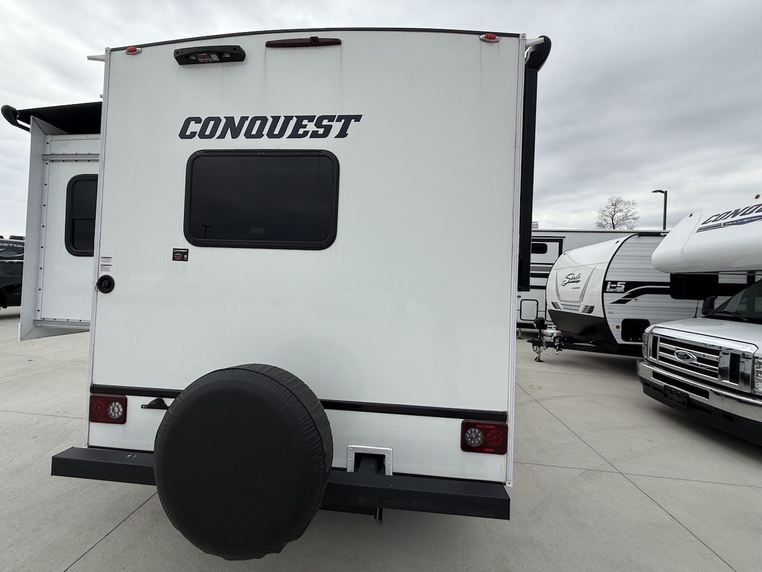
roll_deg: -1.3
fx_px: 308
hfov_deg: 102.1
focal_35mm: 14
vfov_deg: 85.7
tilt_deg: +0.1
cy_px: 286
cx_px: 381
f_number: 2.2
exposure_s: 1/955
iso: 50
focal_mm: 2.22
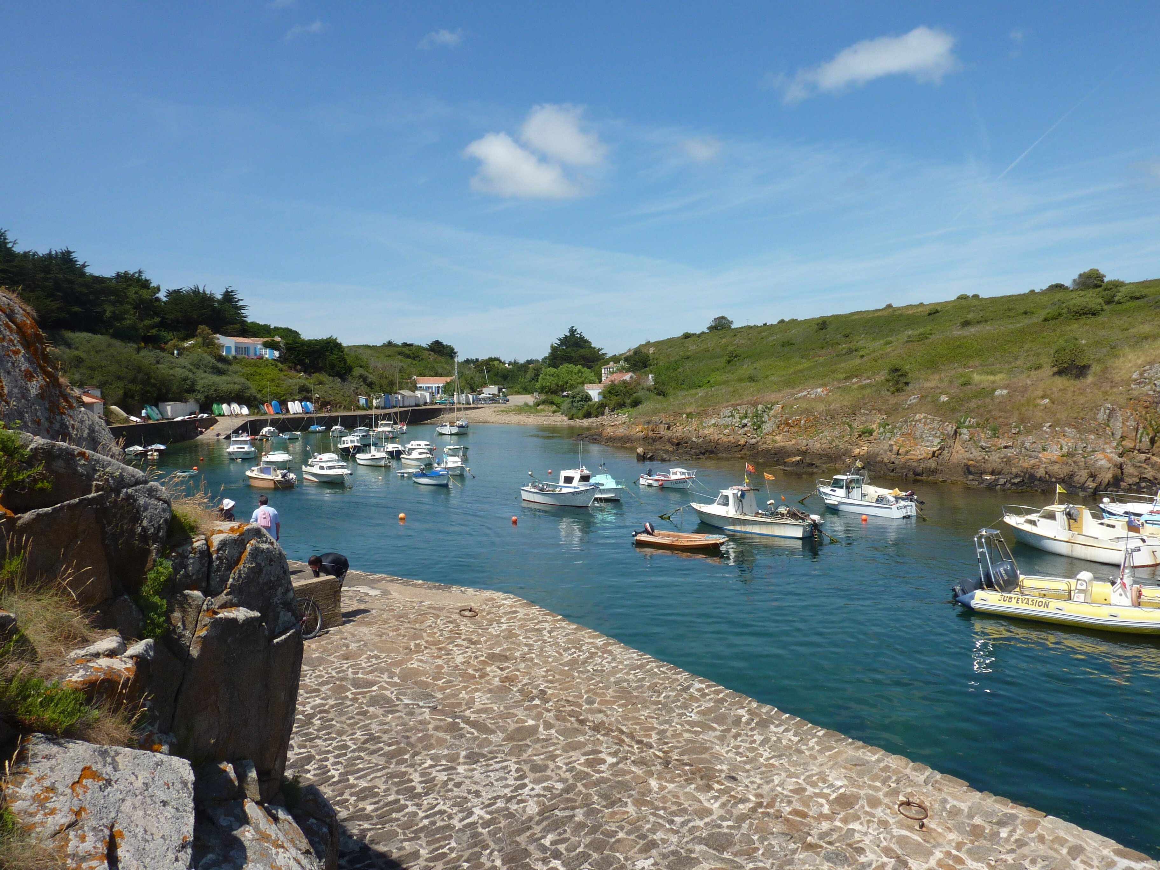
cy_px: 435
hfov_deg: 69.4
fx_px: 838
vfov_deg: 54.9
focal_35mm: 25
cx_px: 580
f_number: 5.6
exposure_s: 1/500
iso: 100
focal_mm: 4.1
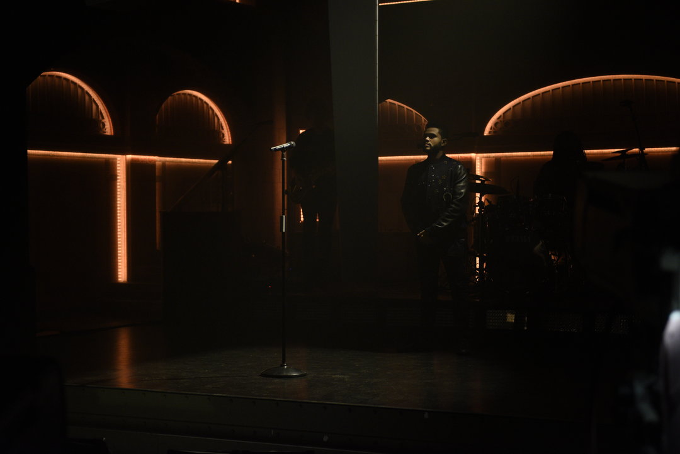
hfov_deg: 28.8
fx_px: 1323
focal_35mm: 70
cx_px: 340
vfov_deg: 19.5
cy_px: 227
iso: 2000
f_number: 2.8
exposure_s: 1/125
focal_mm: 70
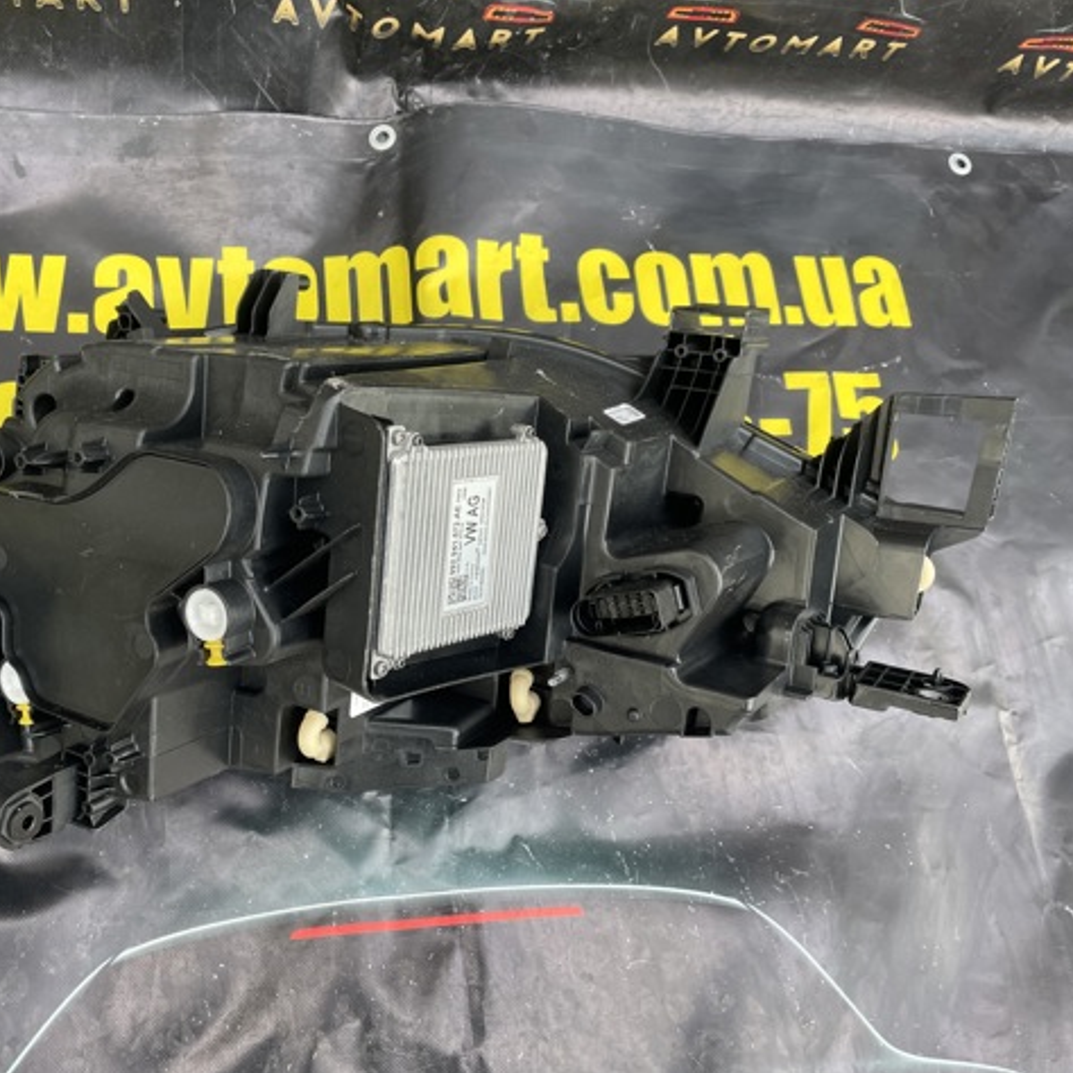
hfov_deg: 51.6
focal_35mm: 31
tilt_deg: -62.9
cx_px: 362
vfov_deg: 52.5
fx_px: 1087
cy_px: 540
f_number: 1.6
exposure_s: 1/121
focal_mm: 4.2
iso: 50
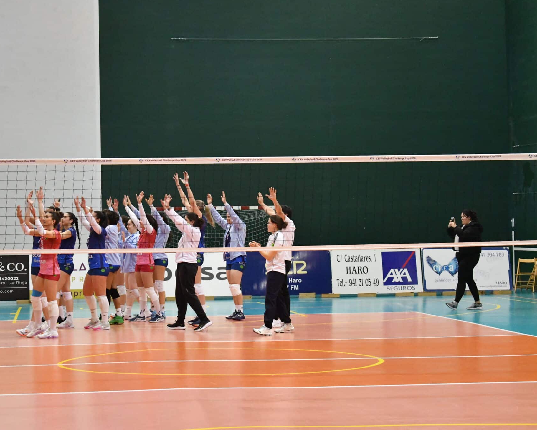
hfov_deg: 20.6
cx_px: 219
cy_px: 215
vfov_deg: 16.5
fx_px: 1478
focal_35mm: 93
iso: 7200
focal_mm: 55
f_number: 5.6
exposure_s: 1/500
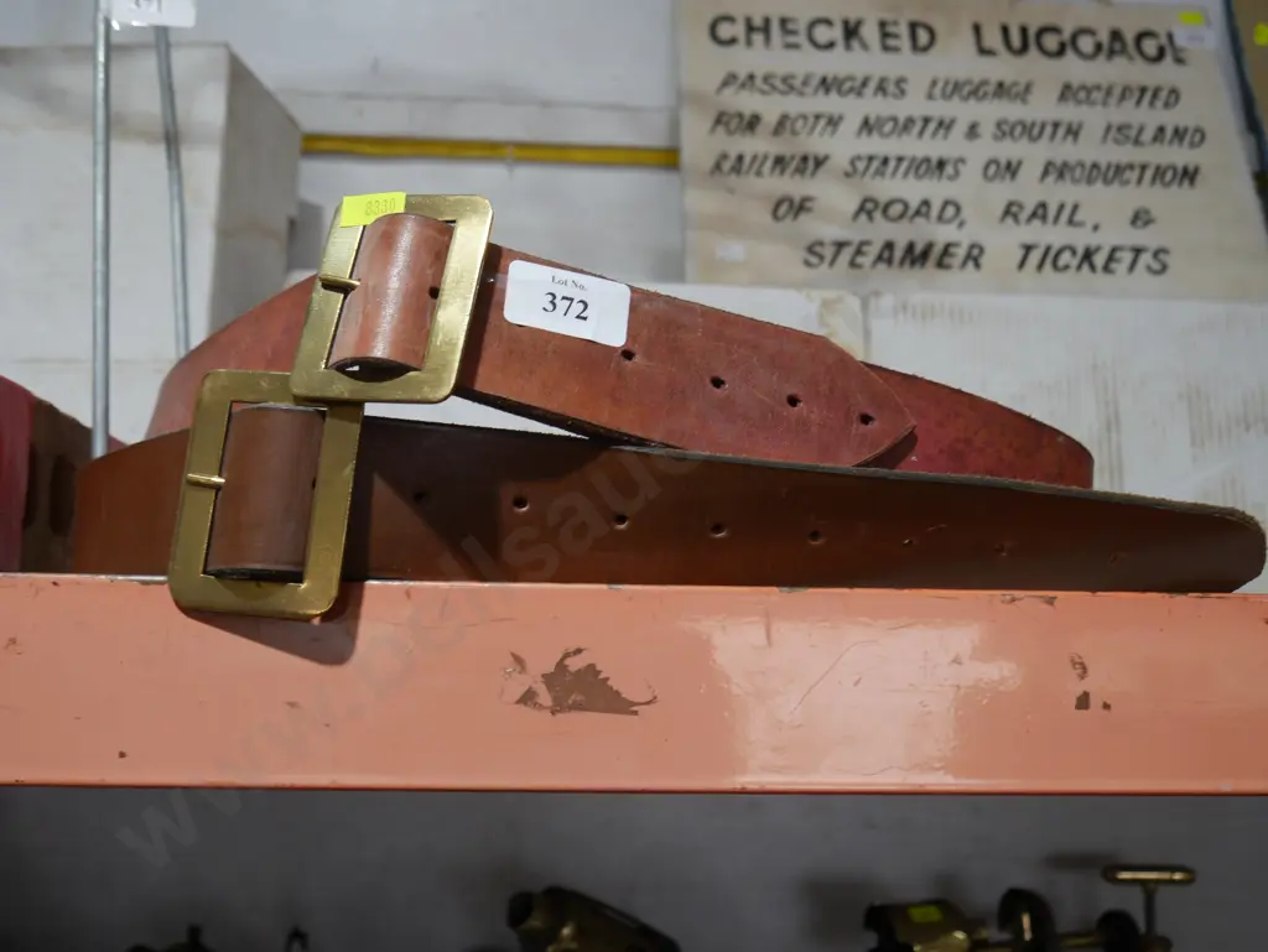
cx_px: 634
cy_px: 476
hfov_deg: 53.9
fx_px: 1246
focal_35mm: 34
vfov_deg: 41.8
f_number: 4
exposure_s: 1/60
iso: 320
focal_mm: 17
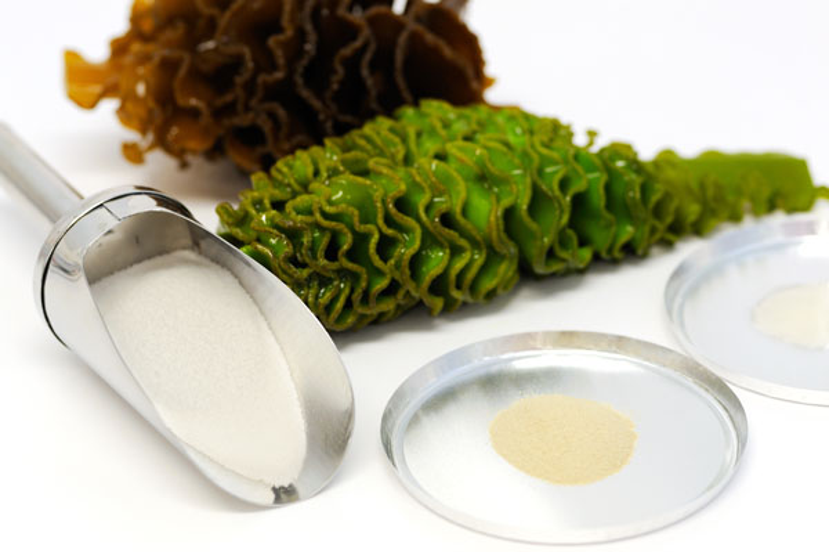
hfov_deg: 19.5
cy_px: 276
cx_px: 414
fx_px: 2416
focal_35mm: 105
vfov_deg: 13.0
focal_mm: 105
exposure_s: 1/40
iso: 400
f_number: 6.3
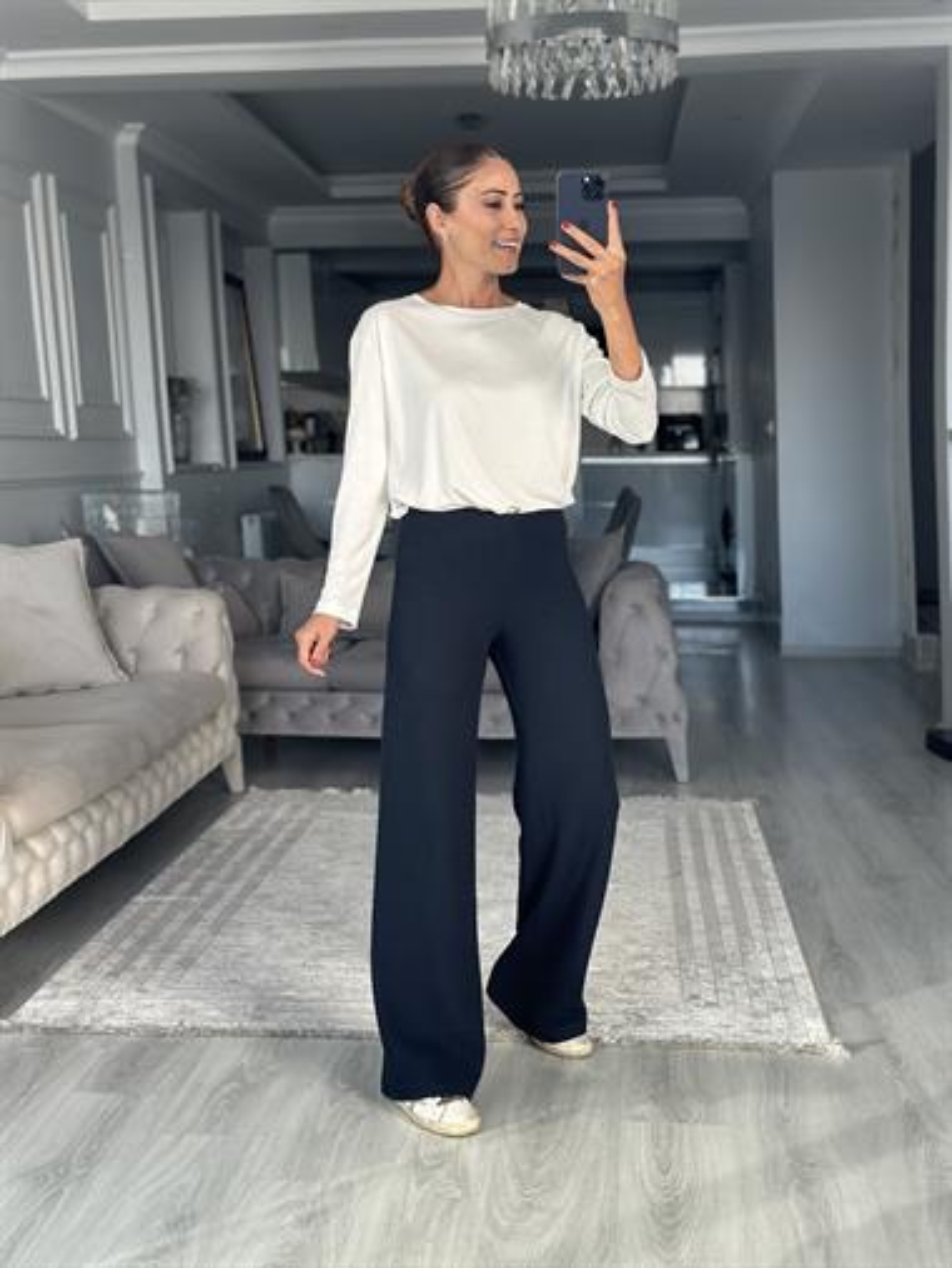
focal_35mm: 48
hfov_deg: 30.3
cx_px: 476
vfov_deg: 39.6
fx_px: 1759
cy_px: 634
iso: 100
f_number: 1.78
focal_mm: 6.86
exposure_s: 1/146
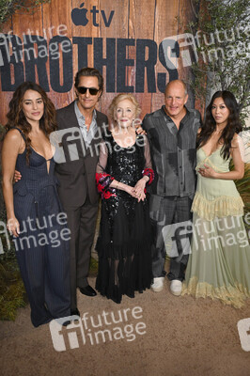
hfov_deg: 37.8
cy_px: 188
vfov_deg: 54.5
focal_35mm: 35
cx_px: 125
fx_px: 365
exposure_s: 1/250
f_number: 7.1
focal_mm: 35
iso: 1000
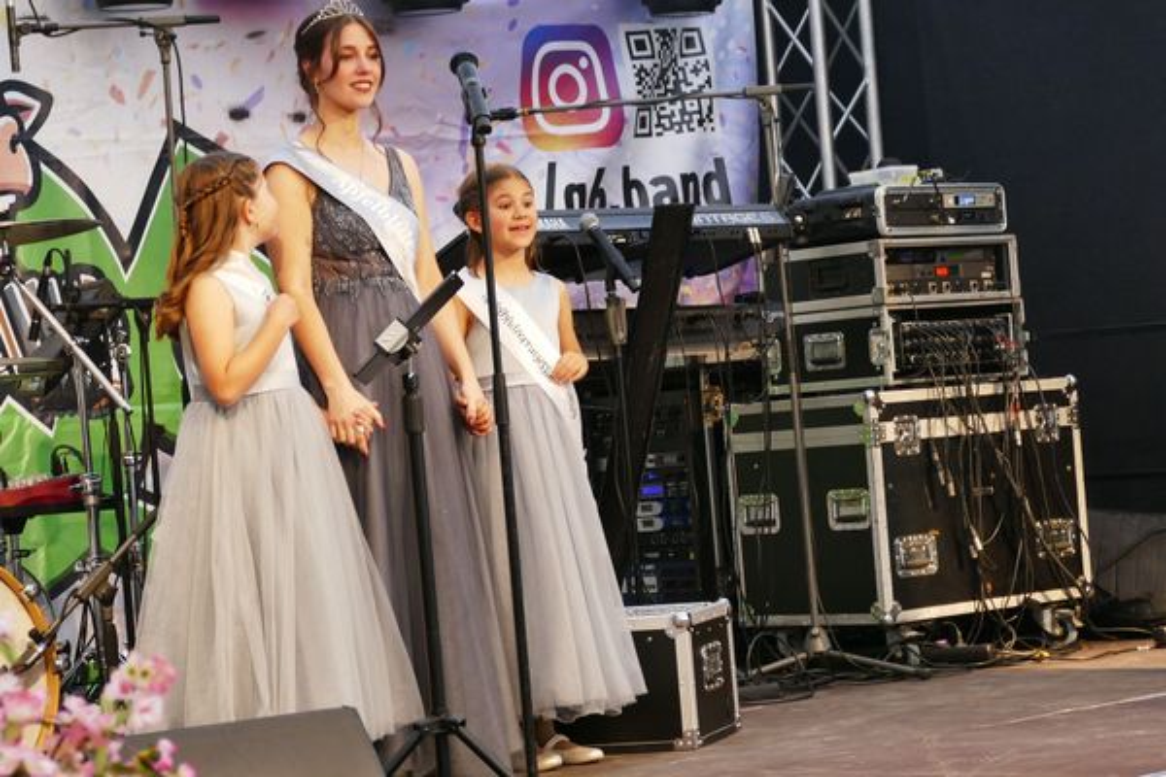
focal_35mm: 93
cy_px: 388
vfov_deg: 14.7
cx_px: 583
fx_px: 3012
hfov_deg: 21.9
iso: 500
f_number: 3.8
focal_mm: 32.65
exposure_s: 1/80
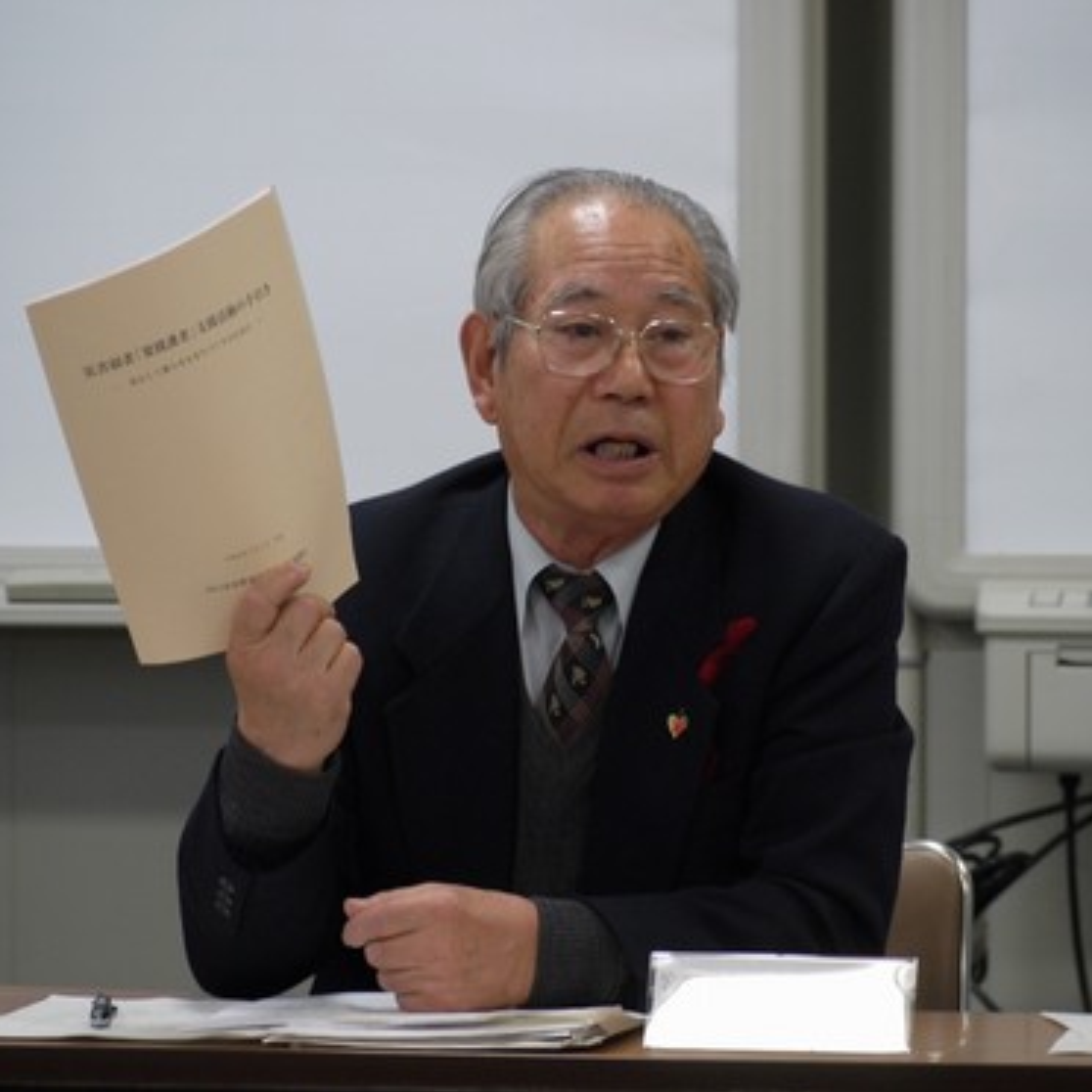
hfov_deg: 6.1
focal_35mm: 285
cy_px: 547
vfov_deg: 6.1
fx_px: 10172
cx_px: 558
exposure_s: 1/50
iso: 400
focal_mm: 120
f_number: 5
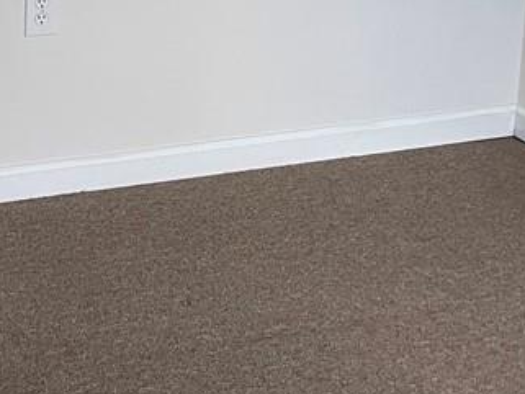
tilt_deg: -9.2
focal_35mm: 83
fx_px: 1259
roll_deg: -0.4
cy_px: -185
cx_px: -108
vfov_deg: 16.3
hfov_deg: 21.8
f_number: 1.6
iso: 200
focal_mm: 4.2
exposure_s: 1/60
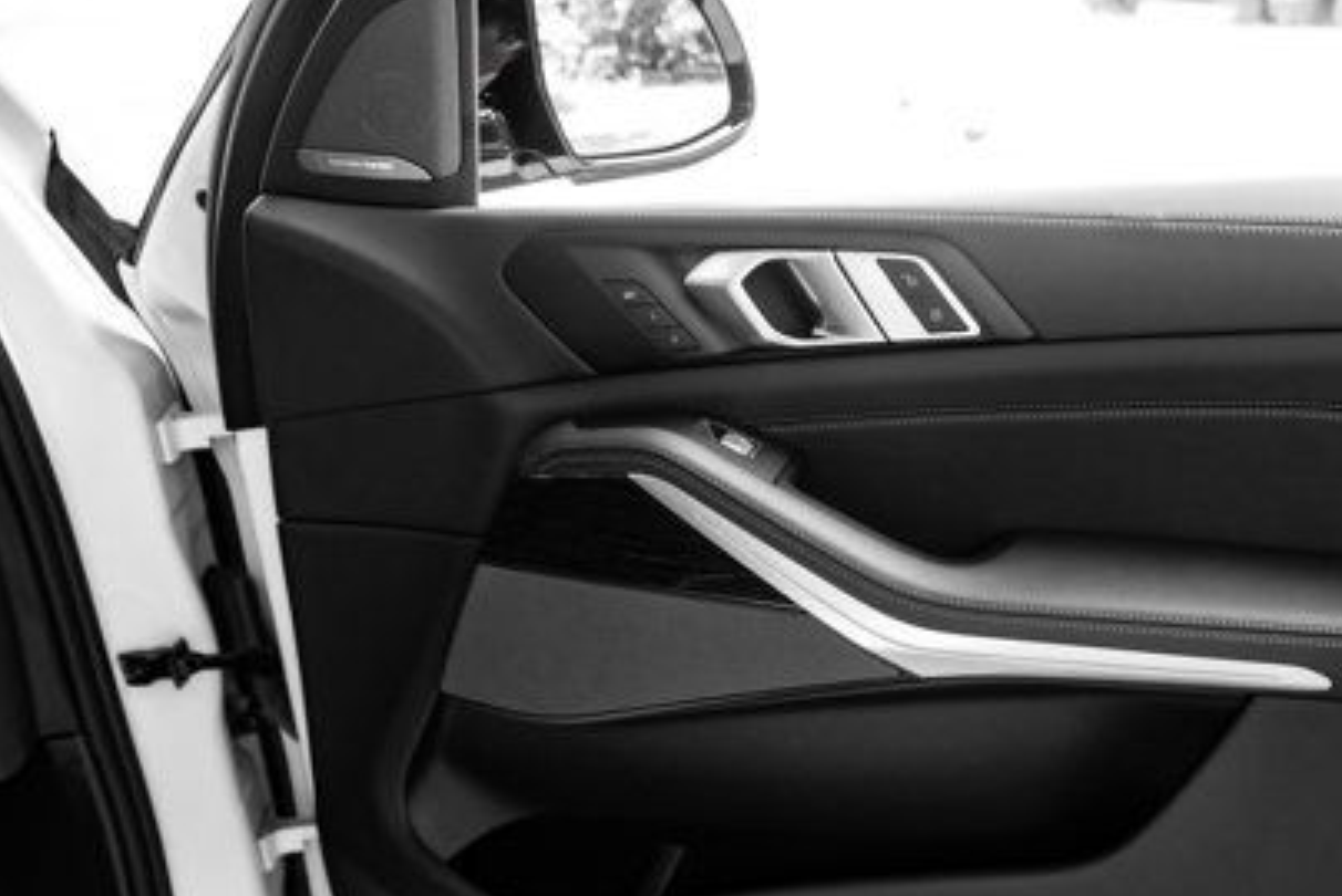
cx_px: 943
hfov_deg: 49.4
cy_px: 549
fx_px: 1418
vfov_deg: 35.0
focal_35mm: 38
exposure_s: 1/320
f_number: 4
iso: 800
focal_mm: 24
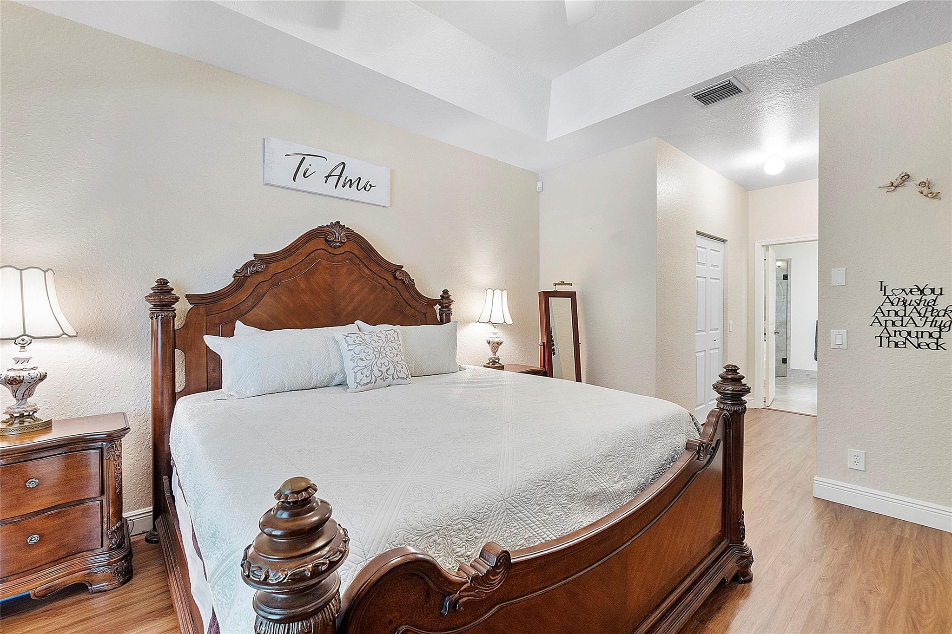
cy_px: 317
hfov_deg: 100.4
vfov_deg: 77.3
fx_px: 397
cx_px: 476
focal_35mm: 15
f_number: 8
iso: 250
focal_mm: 10
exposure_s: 1/5
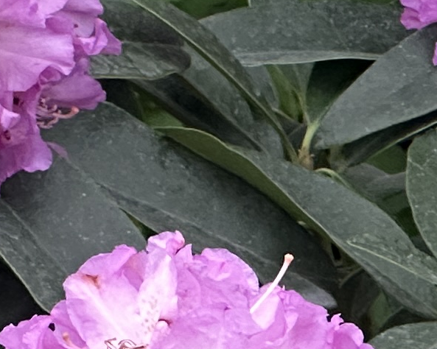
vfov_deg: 3.0
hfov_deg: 3.8
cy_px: 415
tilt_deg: -18.8
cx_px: -94
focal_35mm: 511
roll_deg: -2.2
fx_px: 6607
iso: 125
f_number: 2.8
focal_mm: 9
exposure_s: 1/99
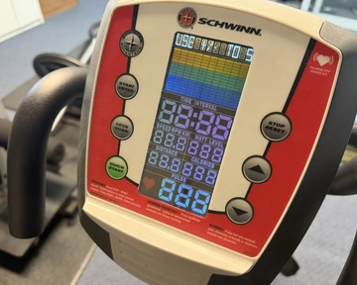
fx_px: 275
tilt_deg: -42.8
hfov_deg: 66.0
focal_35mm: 26
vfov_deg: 54.9
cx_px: 184
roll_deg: -4.1
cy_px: 142
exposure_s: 1/60
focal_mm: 6.76
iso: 640
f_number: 1.78
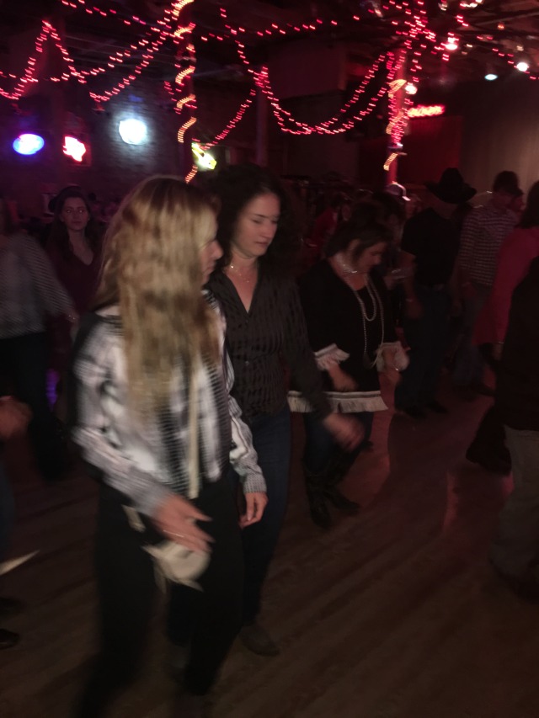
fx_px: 602
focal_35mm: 29
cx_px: 270
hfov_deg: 48.2
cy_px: 359
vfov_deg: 61.7
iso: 160
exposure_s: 1/16
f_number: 2.2
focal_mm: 4.15
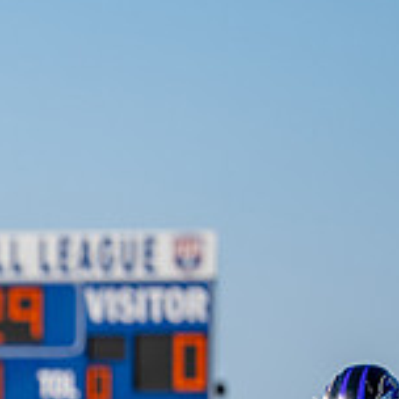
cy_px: 495
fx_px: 10459
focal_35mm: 802
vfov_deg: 2.2
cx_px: -331
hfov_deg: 2.2
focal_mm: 200
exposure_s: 1/3200
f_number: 2.8
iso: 160
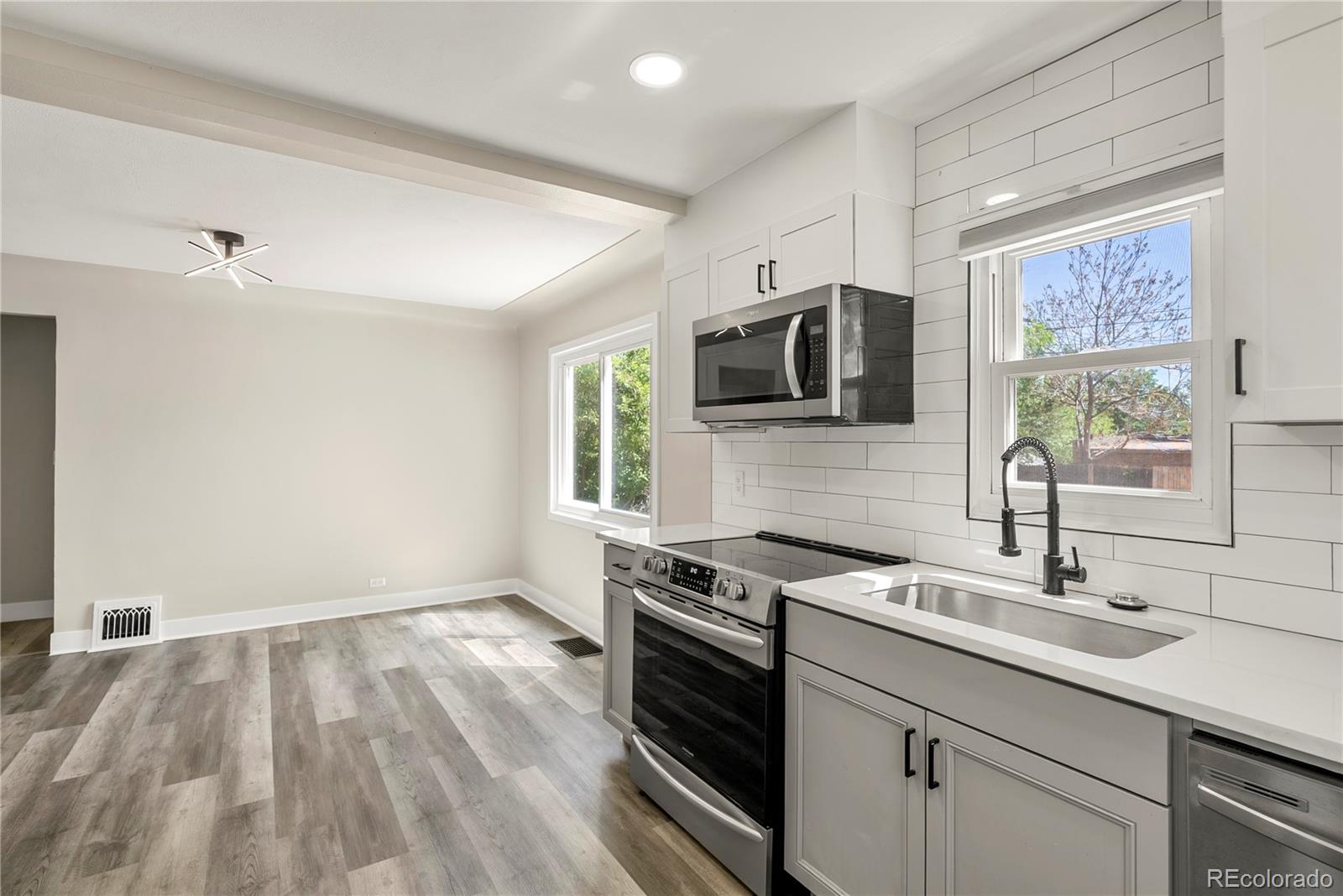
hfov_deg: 96.7
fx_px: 597
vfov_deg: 73.8
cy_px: 448
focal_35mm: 16
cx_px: 672
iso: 250
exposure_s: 1/8
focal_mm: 16
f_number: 8
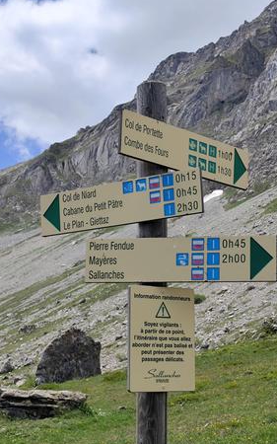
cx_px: 159
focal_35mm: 65
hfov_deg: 20.0
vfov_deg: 31.4
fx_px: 786
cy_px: 270
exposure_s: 1/1800
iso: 50
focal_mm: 6.19
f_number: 1.65
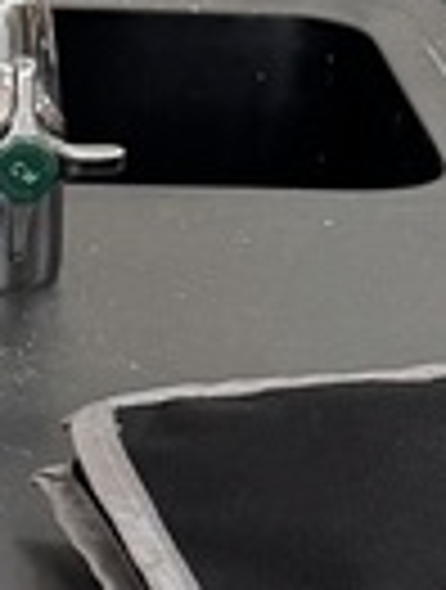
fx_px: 3197
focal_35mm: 187
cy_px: 158
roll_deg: -1.2
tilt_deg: -19.1
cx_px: -144
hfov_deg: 7.9
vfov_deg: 10.5
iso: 200
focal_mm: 6.76
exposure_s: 1/120
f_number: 1.78
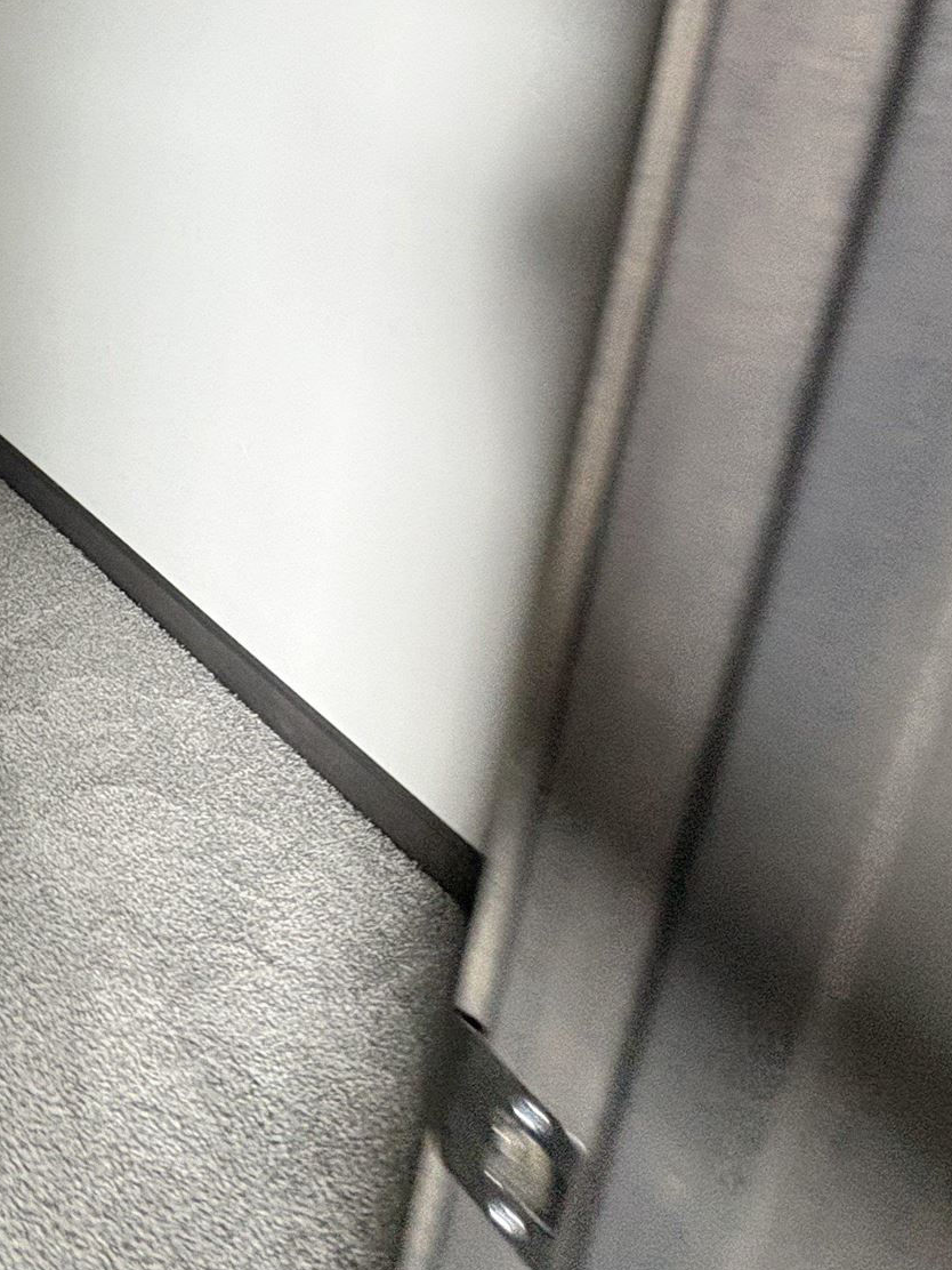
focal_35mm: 29
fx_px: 1063
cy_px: 70
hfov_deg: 43.3
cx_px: 65
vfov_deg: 52.2
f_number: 2.2
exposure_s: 1/60
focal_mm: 2.22
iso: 320
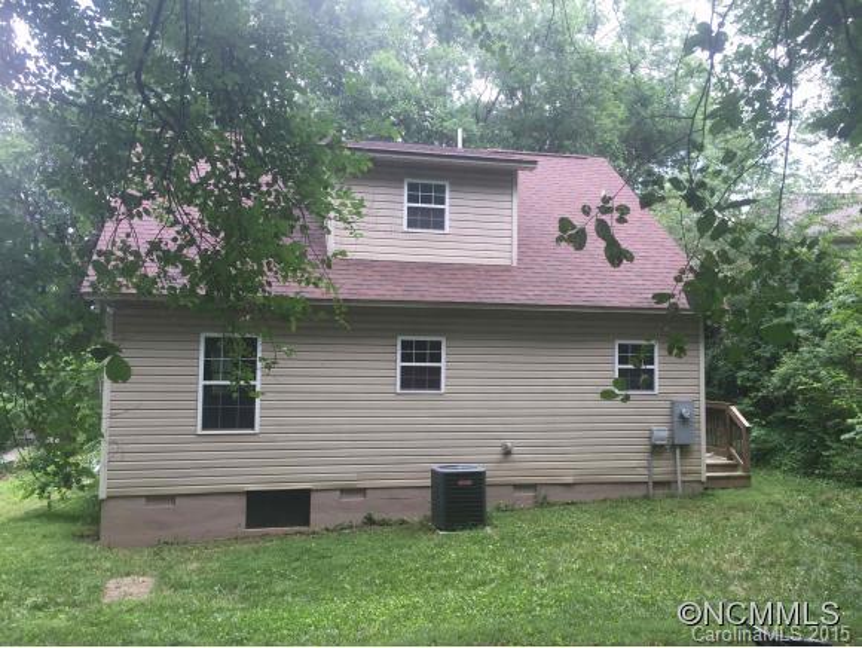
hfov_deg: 61.6
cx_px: 431
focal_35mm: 29
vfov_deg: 48.3
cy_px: 324
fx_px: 723
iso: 32
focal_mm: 4.15
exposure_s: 1/118
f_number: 2.2
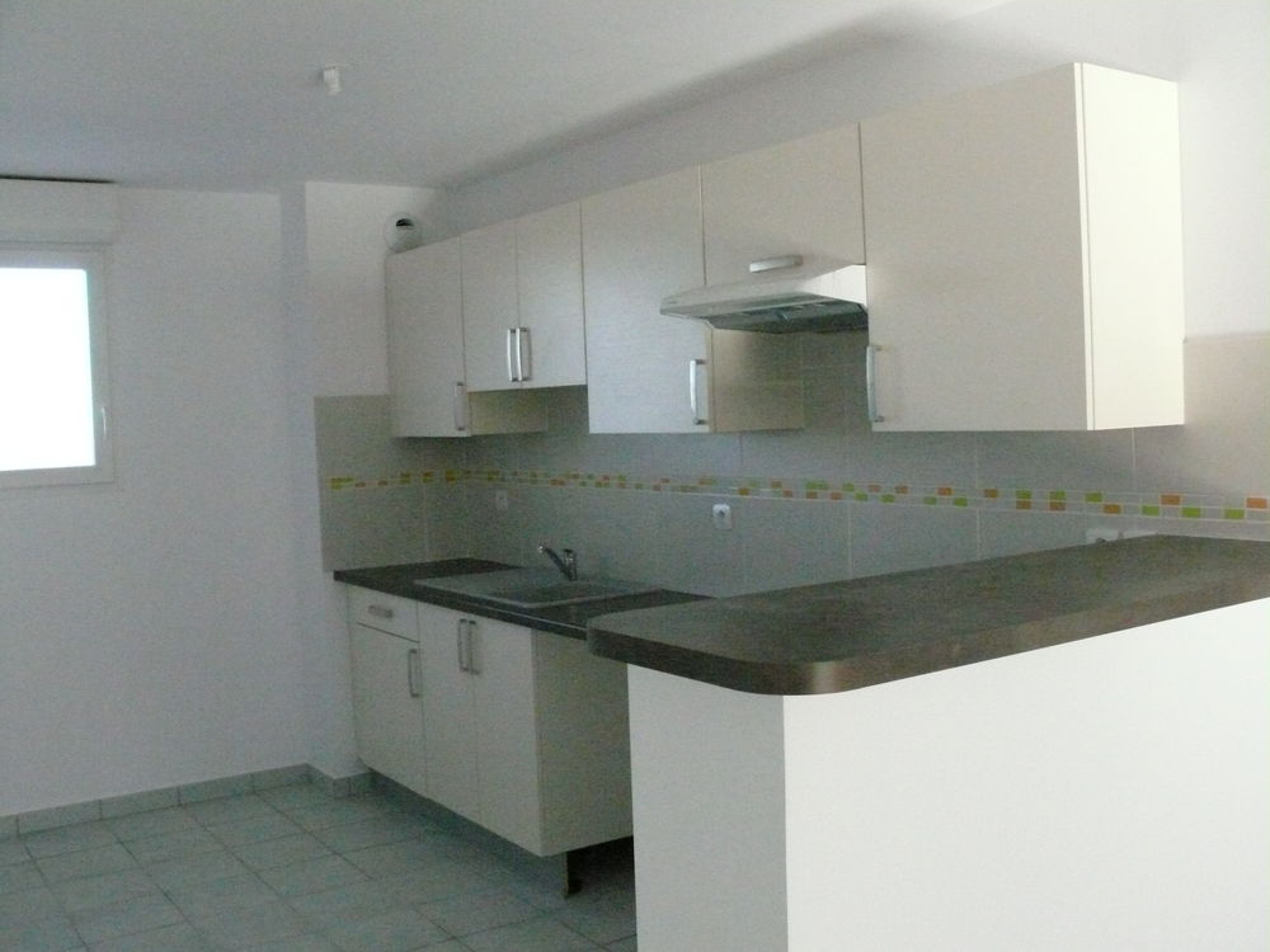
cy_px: 476
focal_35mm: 35
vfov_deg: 40.7
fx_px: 1284
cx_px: 635
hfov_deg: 52.6
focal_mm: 7.4
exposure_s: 1/500
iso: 1600
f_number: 5.6
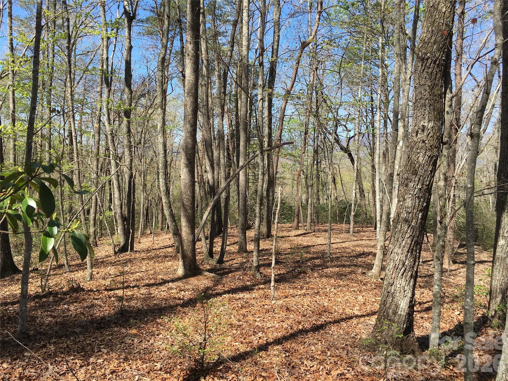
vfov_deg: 48.2
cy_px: 190
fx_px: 426
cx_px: 254
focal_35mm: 29
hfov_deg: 61.7
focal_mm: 4.15
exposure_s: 1/718
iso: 25
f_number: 2.2
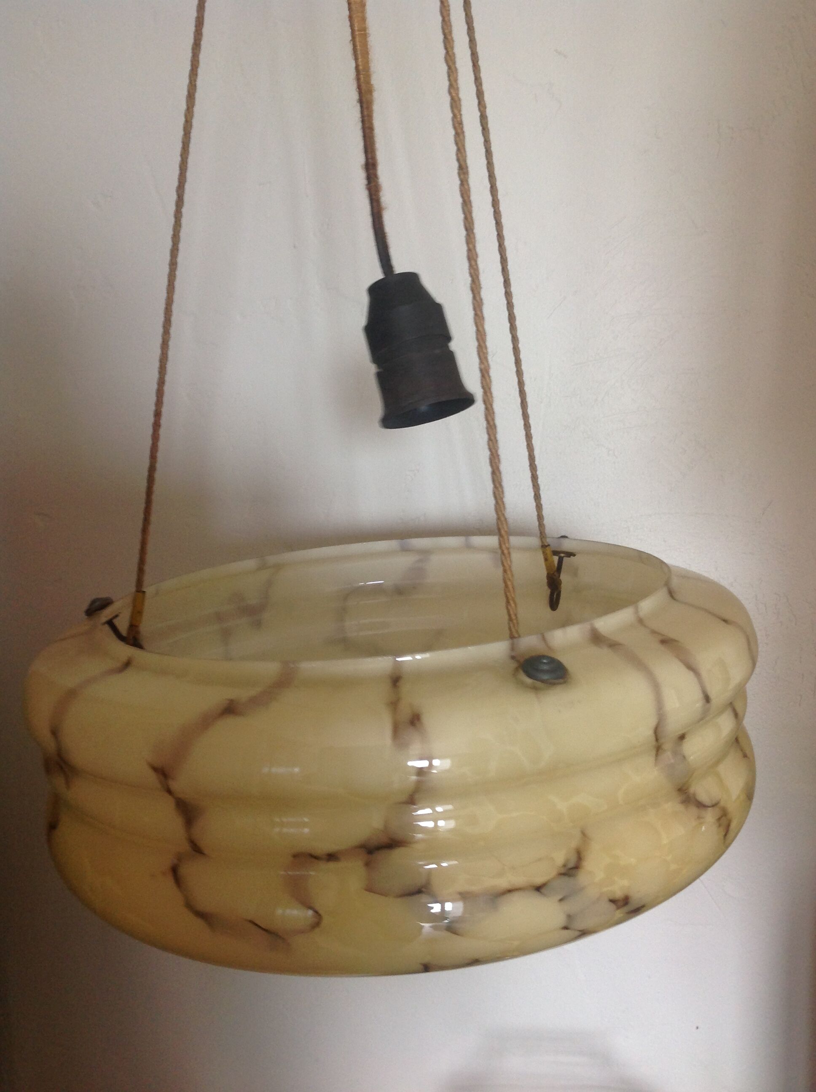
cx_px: 408
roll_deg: +3.7
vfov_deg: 52.7
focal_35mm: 35
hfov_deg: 40.6
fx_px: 1103
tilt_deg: -9.0
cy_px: 546
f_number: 2.4
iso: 80
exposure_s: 1/15
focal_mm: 4.28
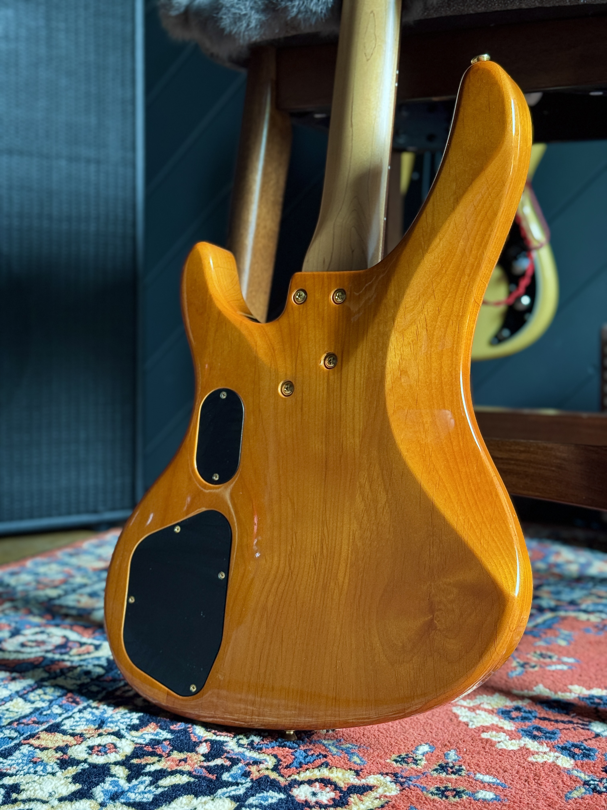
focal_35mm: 48
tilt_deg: -3.5
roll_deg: -0.5
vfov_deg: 39.7
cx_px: 304
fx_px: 1122
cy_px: 405
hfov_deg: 30.3
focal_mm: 6.76
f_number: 1.78
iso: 250
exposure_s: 1/60
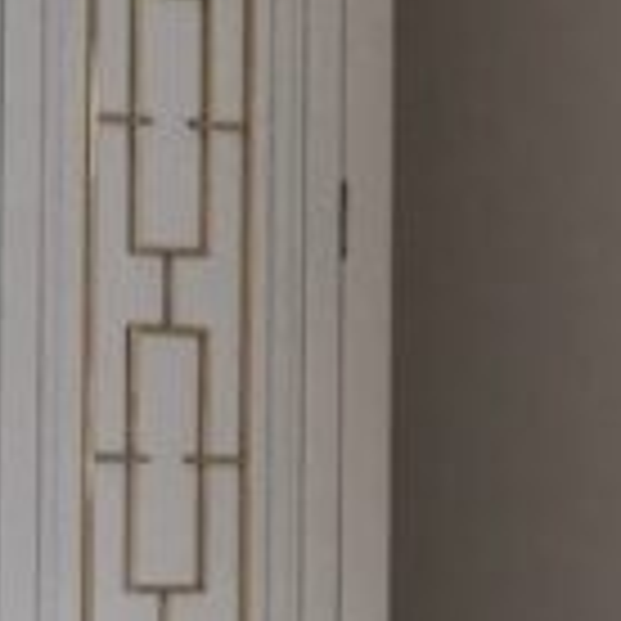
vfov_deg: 9.5
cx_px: -1094
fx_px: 3735
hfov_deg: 8.3
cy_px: 572
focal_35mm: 184
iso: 32
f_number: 1.8
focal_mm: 3.99
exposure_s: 1/33
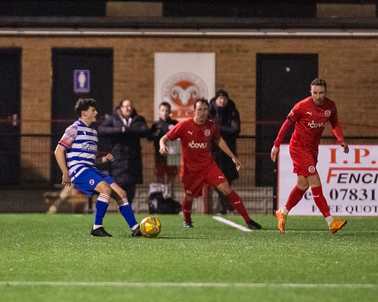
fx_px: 7876
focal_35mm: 704
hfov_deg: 2.7
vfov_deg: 2.2
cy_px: 187
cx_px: 105
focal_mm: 300
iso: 8000
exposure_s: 1/1000
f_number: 2.8
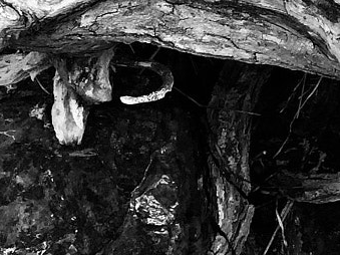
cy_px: -195
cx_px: 624
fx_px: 1345
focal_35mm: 137
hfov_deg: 13.0
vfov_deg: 10.2
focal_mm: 4.15
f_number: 2.2
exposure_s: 1/425
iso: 32
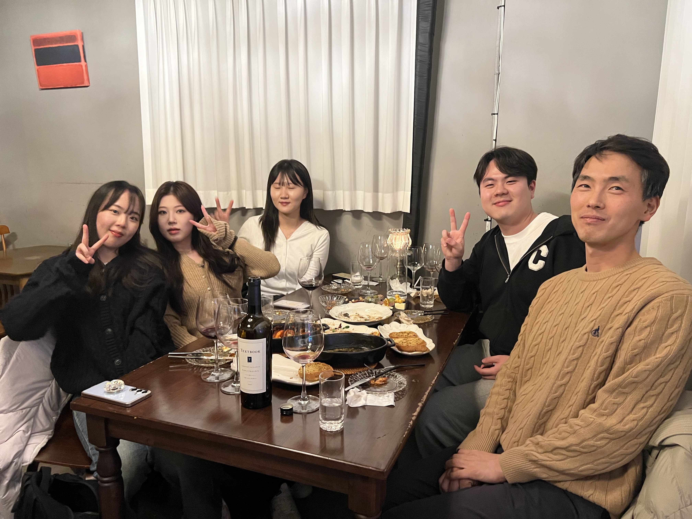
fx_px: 520
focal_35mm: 26
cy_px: 260
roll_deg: +0.7
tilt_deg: -9.5
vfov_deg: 53.1
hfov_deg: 67.3
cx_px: 346
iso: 640
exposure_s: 1/30
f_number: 1.5
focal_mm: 5.7
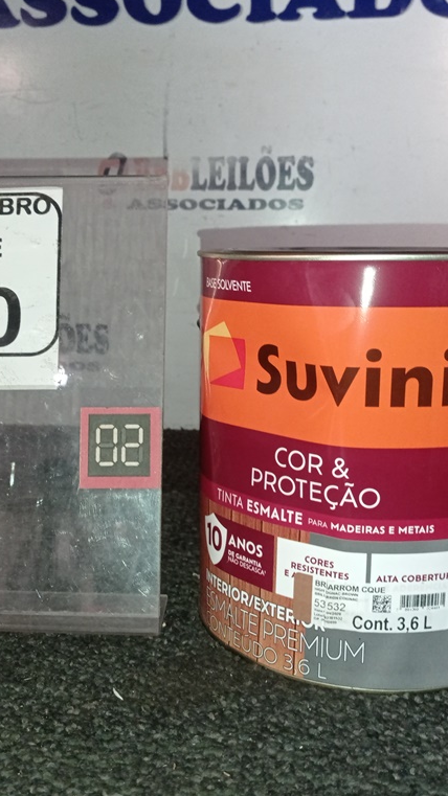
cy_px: 397
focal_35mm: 41
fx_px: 866
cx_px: 188
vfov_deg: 49.4
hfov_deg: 29.0
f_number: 1.79
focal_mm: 4.7
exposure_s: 1/30
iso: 435
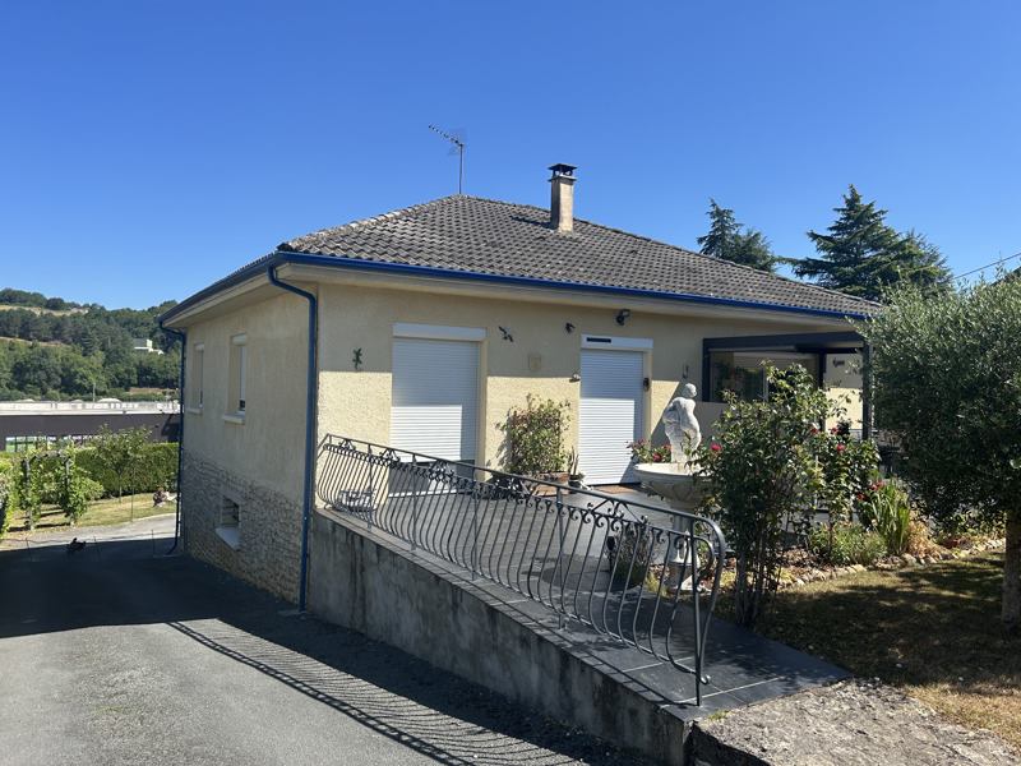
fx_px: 767
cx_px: 510
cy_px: 383
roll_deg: -1.0
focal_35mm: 26
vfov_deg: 53.1
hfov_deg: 67.3
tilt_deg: +0.7
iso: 50
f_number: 1.5
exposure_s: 1/3165
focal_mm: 5.7
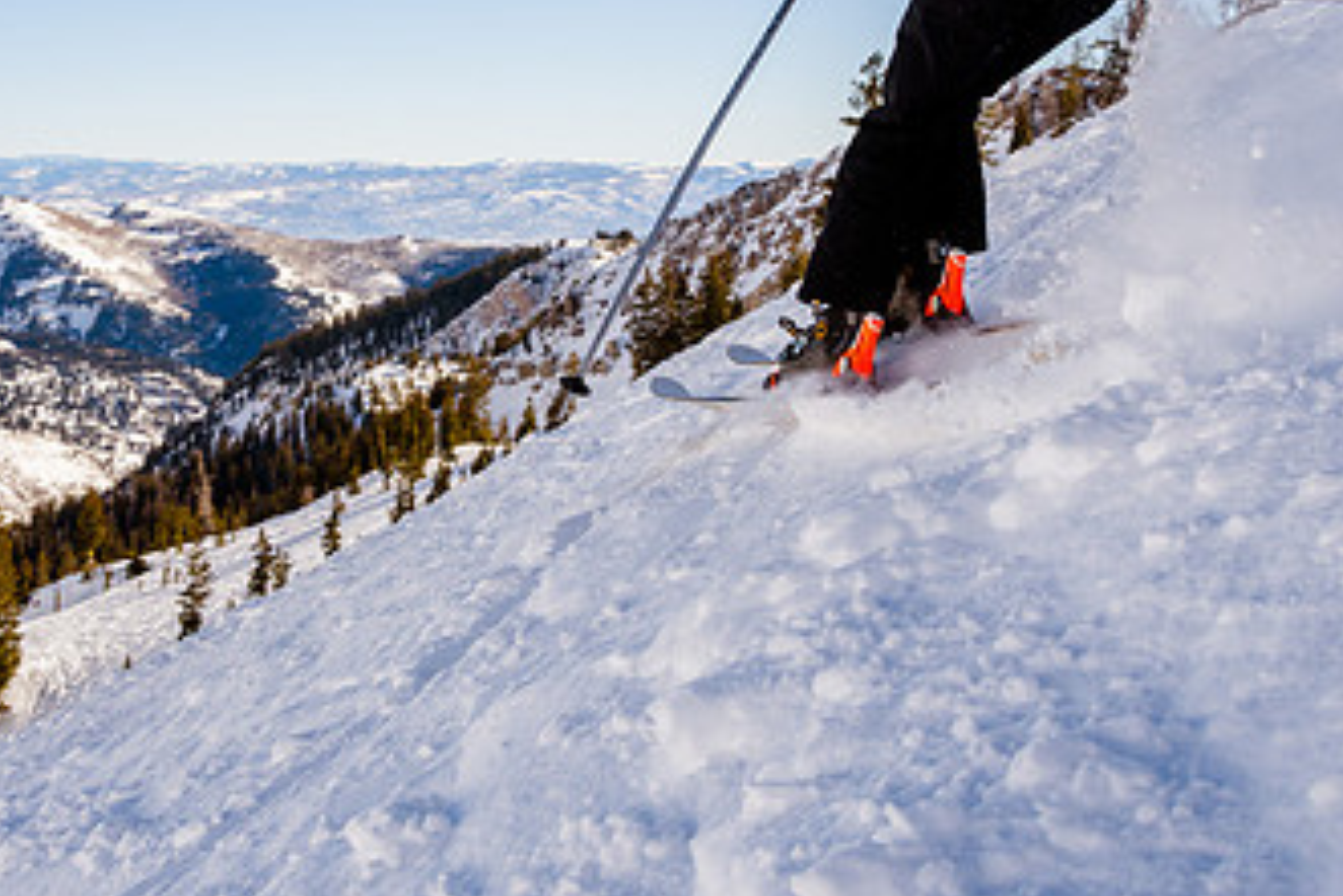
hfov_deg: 40.1
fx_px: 1829
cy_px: 230
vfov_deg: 27.2
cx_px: 520
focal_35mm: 49
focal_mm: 18
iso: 160
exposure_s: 1/800
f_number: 8
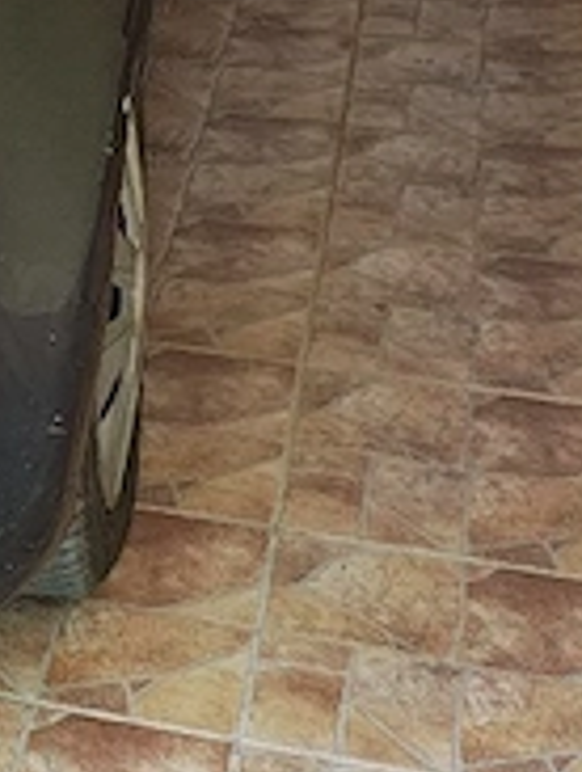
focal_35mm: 109
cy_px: -219
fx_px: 2435
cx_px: -468
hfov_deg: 12.4
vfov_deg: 17.0
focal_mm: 5.89
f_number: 1.4
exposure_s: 1/120
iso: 434
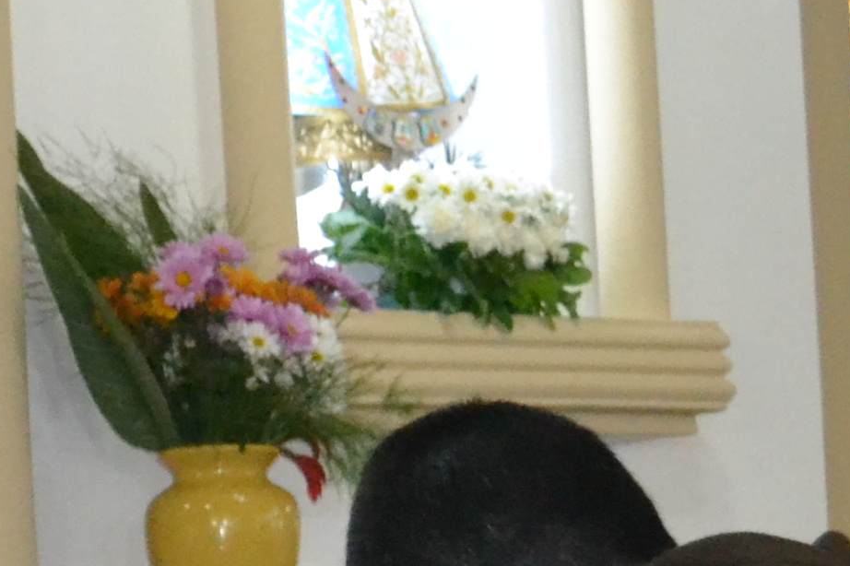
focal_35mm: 225
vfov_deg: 6.1
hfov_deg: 8.8
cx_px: -568
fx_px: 5310
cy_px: 625
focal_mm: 30
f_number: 4.5
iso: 3200
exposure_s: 1/60
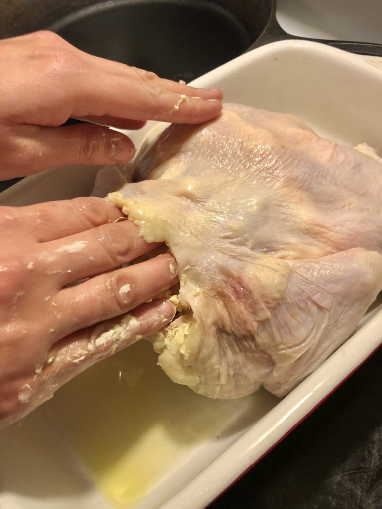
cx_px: 191
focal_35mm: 28
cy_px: 254
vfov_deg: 63.4
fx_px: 412
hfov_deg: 49.7
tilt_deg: -54.5
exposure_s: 1/17
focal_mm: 3.99
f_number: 1.8
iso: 40
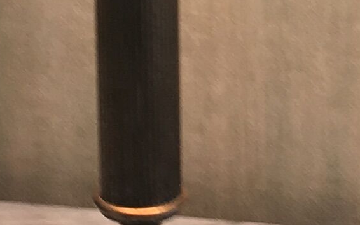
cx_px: 138
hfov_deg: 9.6
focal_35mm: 219
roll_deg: +0.4
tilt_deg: -17.1
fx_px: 2149
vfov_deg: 6.0
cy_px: 43
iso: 25
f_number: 2.2
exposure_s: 1/30
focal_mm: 4.15
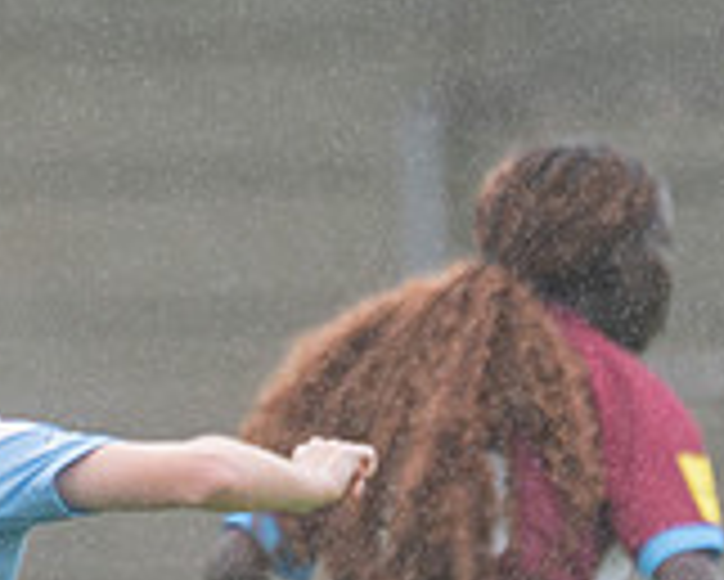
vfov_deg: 0.6
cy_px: 846
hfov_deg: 0.7
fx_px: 55402
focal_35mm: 2584
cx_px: -36
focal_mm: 300
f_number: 2.8
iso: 320
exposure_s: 1/1600
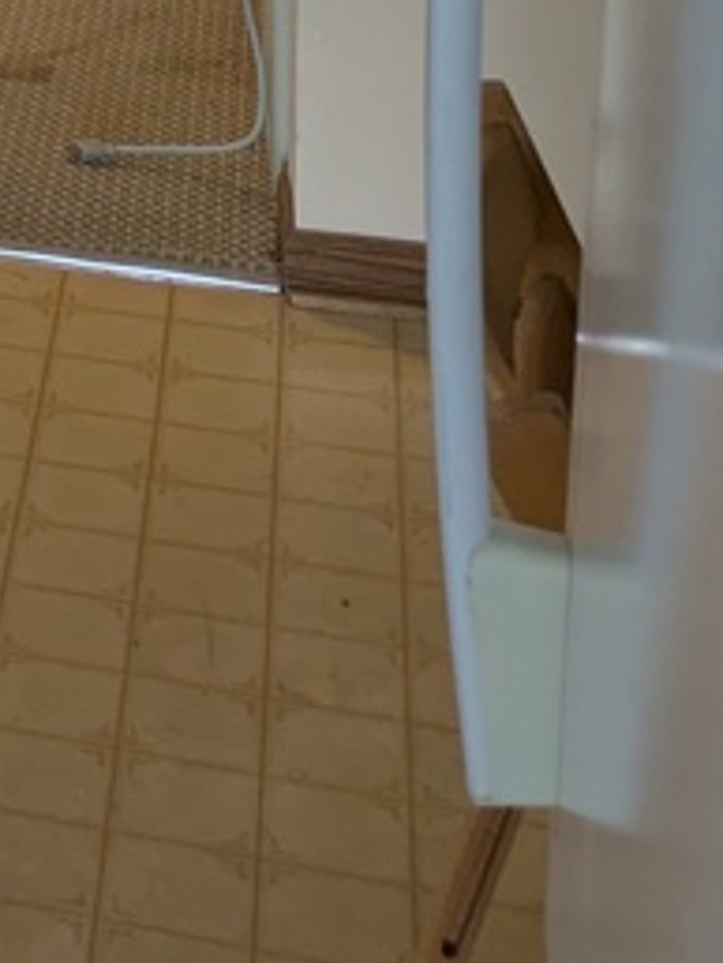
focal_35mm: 105
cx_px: -710
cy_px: -659
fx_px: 2922
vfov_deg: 16.3
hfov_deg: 12.5
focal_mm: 5.43
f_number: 1.89
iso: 199
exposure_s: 1/40
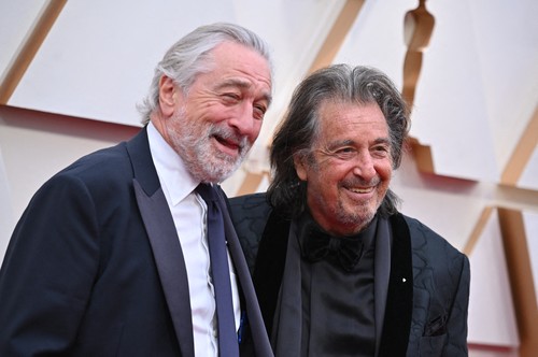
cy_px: 178
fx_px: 2239
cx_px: 269
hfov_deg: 13.7
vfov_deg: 9.1
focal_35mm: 150
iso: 1000
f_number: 5.6
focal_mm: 150
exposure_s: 1/1000
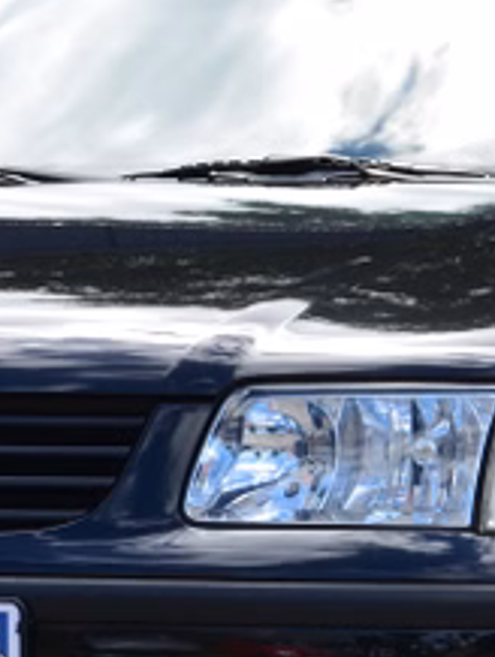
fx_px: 5024
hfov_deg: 5.6
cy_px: 503
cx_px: 401
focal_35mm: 264
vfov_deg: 7.5
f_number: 11
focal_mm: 50
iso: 140
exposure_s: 1/125
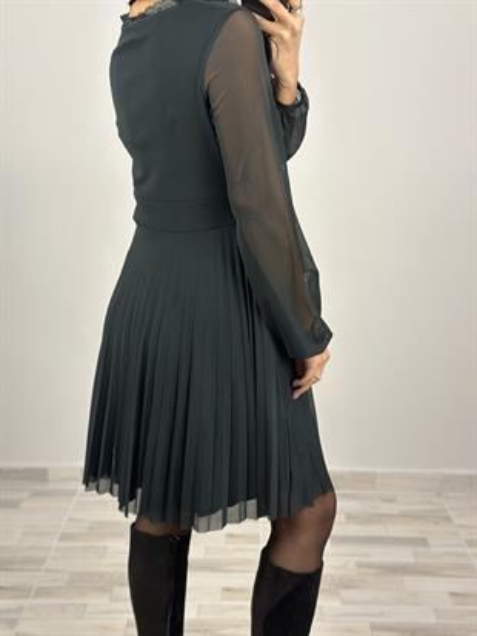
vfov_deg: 39.6
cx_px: 238
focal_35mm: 48
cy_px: 318
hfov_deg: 30.3
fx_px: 881
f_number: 1.78
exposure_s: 1/100
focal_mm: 6.86
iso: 160
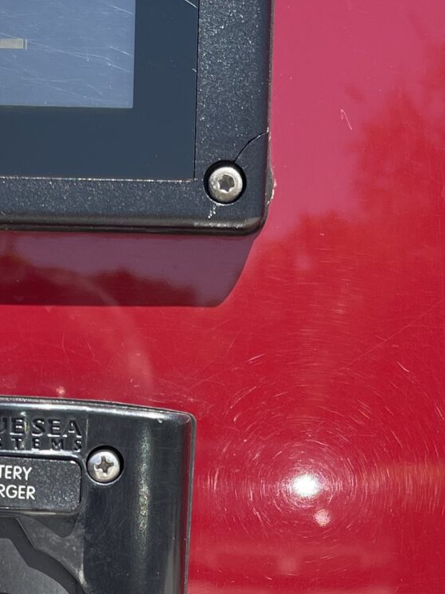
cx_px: 75
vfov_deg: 20.7
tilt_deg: -6.7
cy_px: 653
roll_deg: -1.4
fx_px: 1543
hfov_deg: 16.3
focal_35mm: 90
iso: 32
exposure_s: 1/1225
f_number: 1.6
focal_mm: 5.1
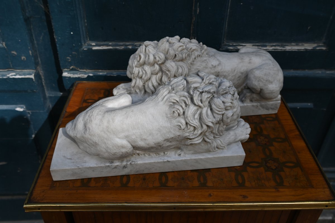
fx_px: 307
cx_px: 168
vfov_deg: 40.0
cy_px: 112
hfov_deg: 57.2
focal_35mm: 33
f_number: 5.6
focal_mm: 22
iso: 200
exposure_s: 1/250
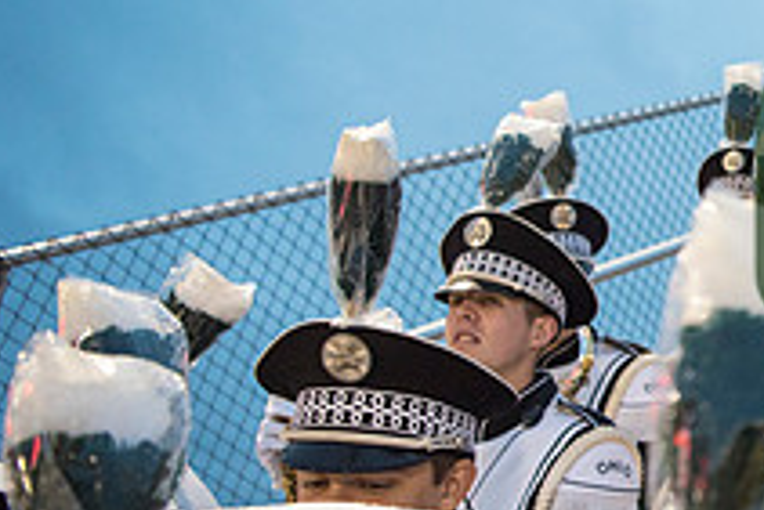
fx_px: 1635
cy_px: 233
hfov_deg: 23.0
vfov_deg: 17.7
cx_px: 1028
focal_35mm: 77
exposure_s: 1/320
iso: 2000
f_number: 3.2
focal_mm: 28
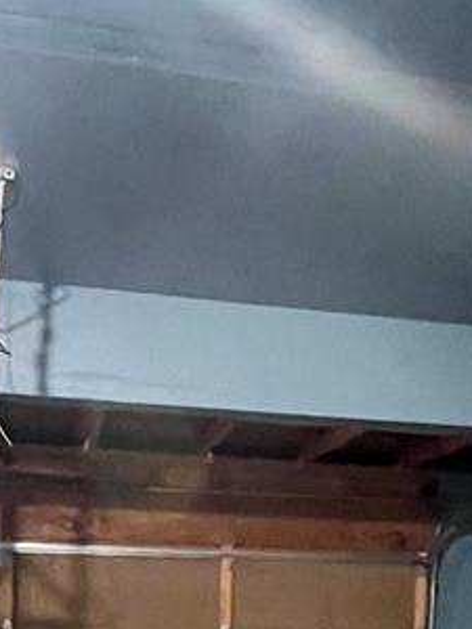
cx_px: 285
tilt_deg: -7.0
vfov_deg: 31.9
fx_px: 945
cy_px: 717
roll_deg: +0.2
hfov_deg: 28.0
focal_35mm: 52
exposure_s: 1/30
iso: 1250
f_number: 1.8
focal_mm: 1.57
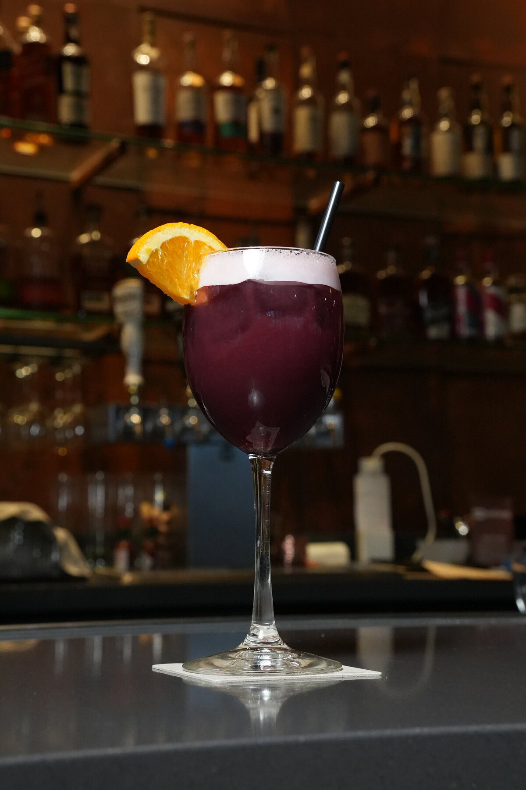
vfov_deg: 31.9
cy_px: 395
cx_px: 263
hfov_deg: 21.6
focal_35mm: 63
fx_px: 1381
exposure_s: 1/100
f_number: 7.1
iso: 4000
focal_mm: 42
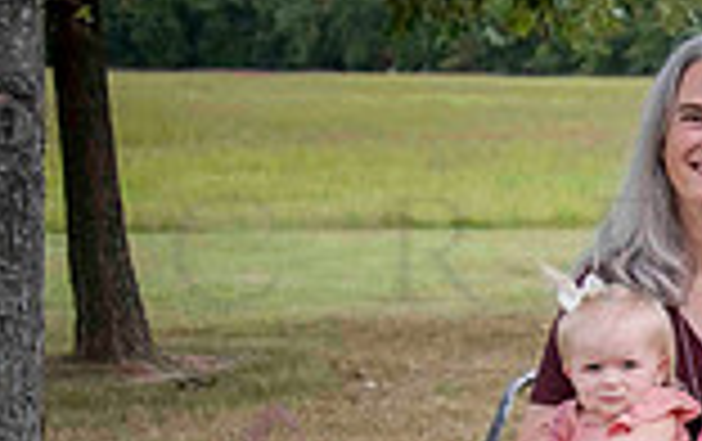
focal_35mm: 121
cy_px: 470
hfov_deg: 16.0
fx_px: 2318
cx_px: 999
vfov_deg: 10.7
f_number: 4
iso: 400
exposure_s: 1/640
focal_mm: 32
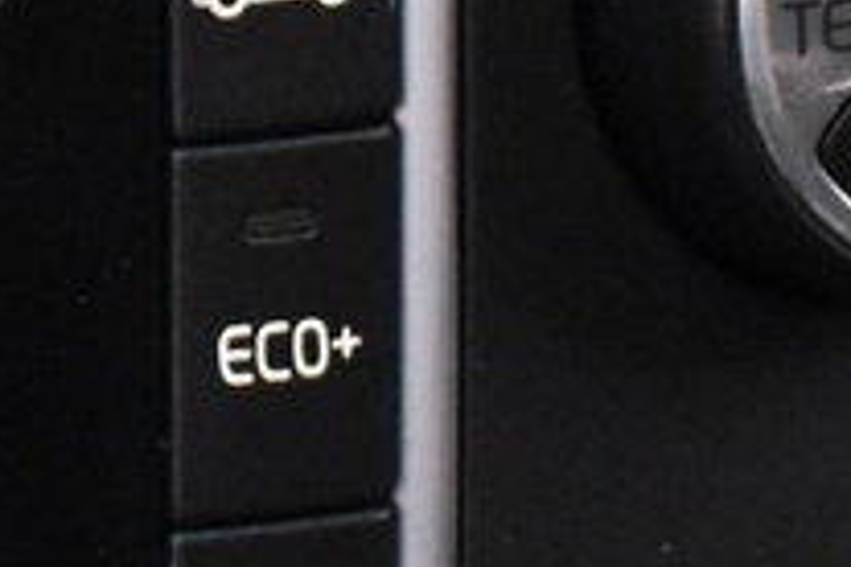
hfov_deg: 7.1
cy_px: -559
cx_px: -617
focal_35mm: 282
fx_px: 6666
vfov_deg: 4.8
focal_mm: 24
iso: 3200
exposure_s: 1/20
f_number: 3.8
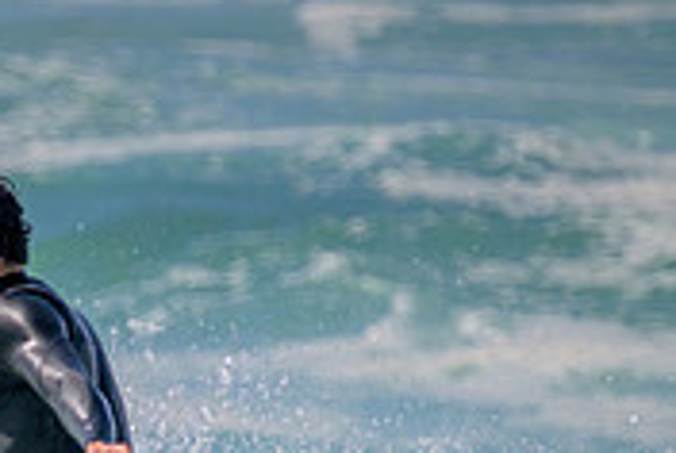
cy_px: 689
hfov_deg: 0.8
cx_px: -415
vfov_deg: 0.5
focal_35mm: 2633
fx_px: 49525
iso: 500
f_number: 11
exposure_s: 1/1250
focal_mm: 800
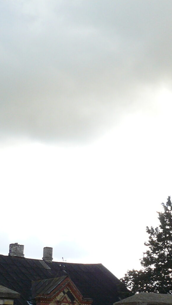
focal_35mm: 97
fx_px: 787
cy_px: 283
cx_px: 305
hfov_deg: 11.6
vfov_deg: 21.4
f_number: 4
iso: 100
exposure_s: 1/250
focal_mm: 6
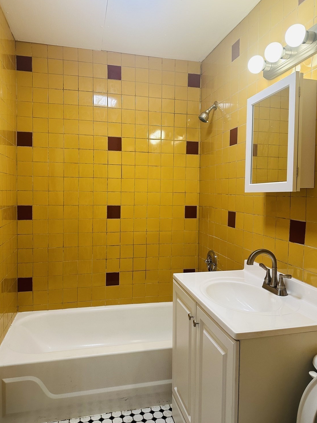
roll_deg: -1.5
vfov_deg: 69.4
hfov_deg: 54.9
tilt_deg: -2.2
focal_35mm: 25
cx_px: 159
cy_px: 207
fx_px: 305
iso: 160
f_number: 1.78
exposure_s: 1/120
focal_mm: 6.86
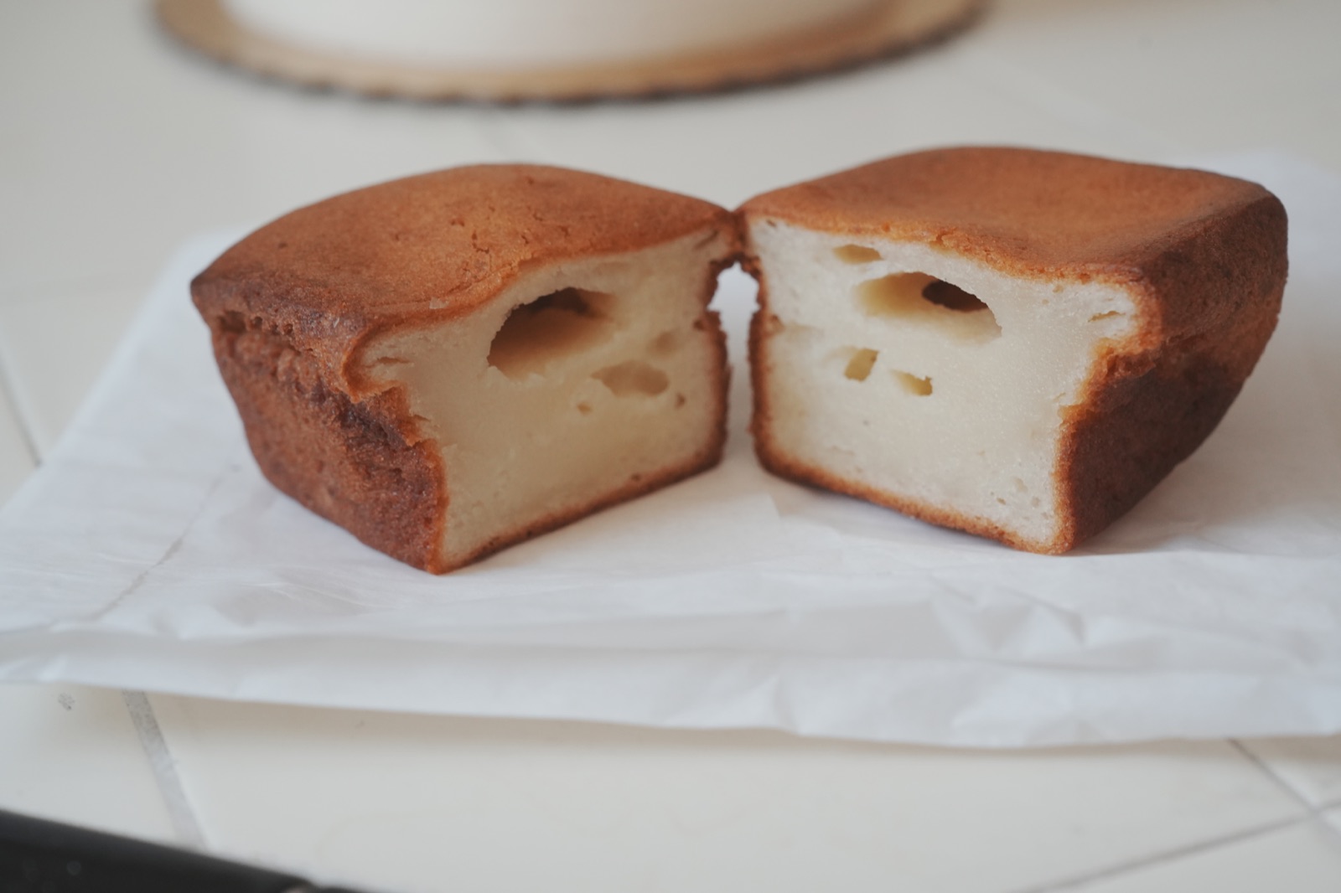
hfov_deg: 31.9
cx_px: 670
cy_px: 446
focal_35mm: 63
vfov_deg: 21.6
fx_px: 2346
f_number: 7.1
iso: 2000
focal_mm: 63
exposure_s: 1/80
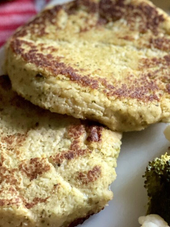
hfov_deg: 13.2
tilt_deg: -51.4
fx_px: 733
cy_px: 92
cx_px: 78
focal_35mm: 112
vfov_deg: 17.5
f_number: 2.2
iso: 400
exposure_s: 1/35
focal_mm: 7.5
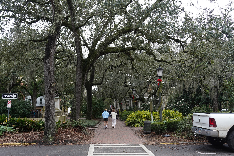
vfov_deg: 40.0
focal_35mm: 33
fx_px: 215
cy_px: 78
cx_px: 117
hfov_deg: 57.2
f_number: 7.1
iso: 400
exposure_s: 1/100
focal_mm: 33
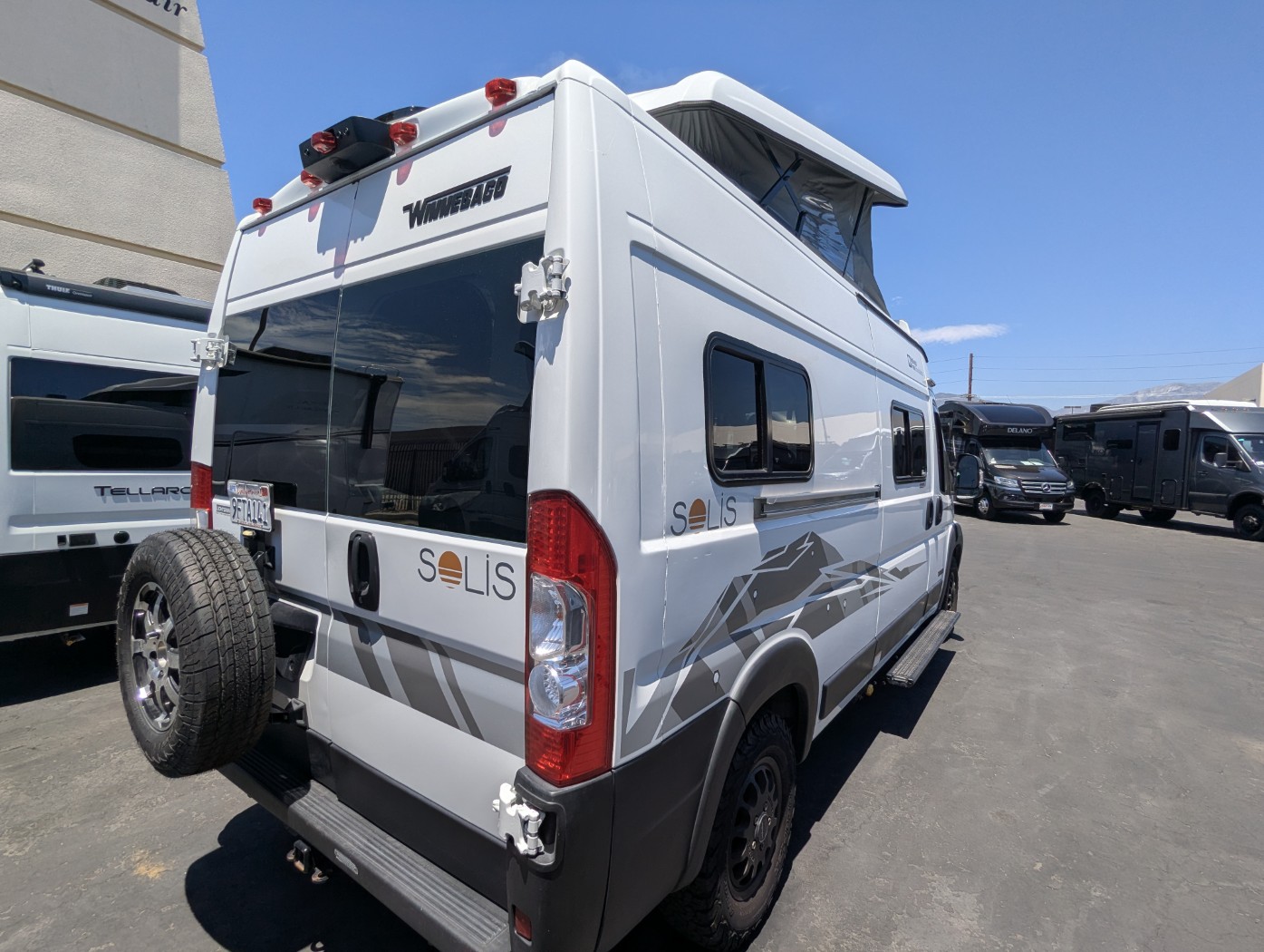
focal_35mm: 16
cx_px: 632
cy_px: 476
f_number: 2.2
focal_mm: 2.35
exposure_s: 1/1689
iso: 46
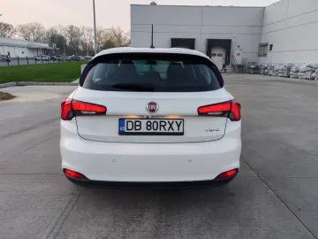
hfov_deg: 65.3
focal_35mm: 27
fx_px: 248
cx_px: 159
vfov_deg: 51.4
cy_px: 120
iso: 100
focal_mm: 5.52
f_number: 1.95
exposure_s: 1/100
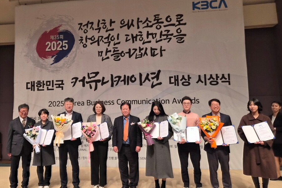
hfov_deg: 73.7
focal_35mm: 24
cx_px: 141
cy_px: 92
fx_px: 188
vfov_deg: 53.1
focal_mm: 5.4
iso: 250
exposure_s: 1/120
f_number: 1.8
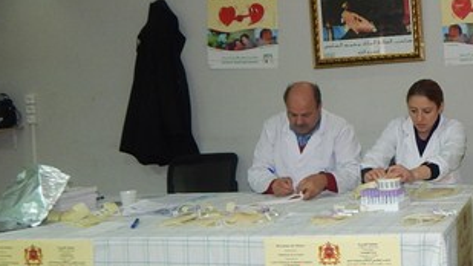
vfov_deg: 25.4
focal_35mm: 47
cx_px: 457
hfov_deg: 39.3
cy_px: 111
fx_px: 590
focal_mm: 4
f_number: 3
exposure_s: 1/30
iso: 200
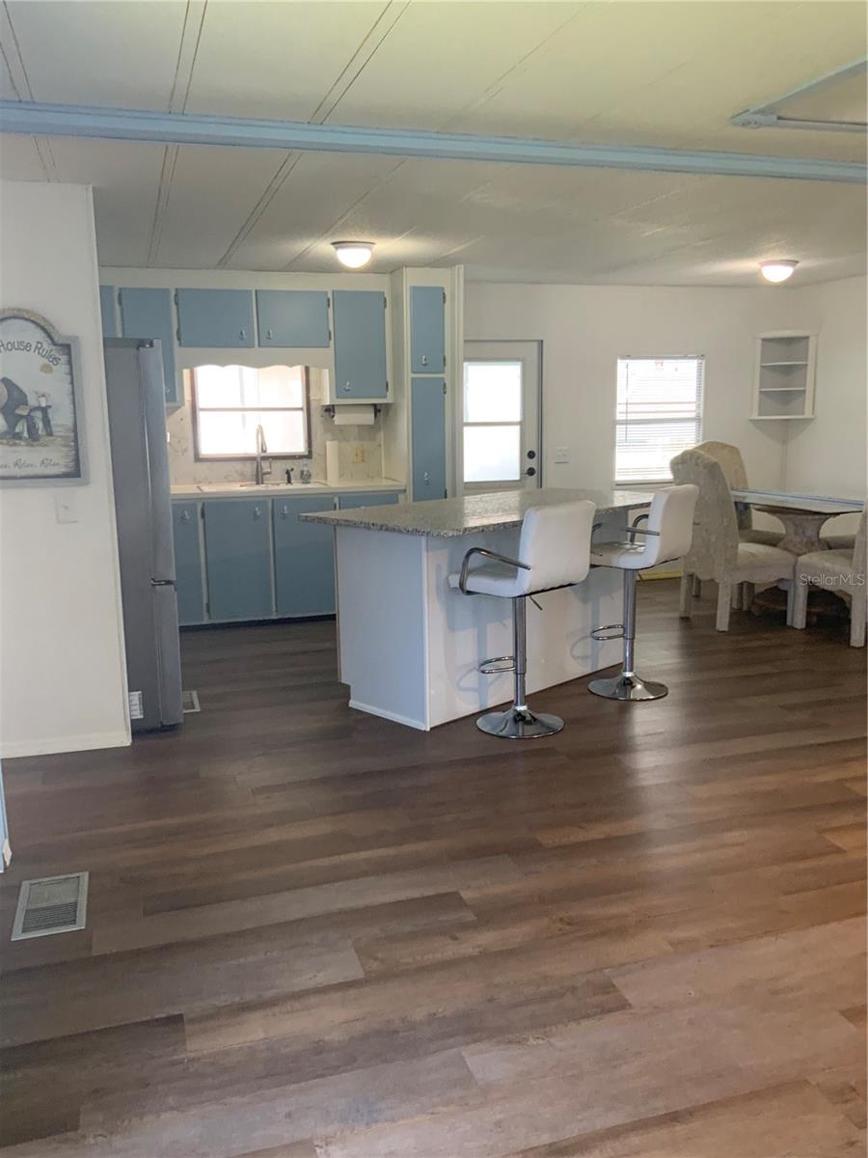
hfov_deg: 48.2
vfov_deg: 61.7
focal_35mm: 29
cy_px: 579
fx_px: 970
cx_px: 434
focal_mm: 3
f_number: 1.8
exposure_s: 1/60
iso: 125
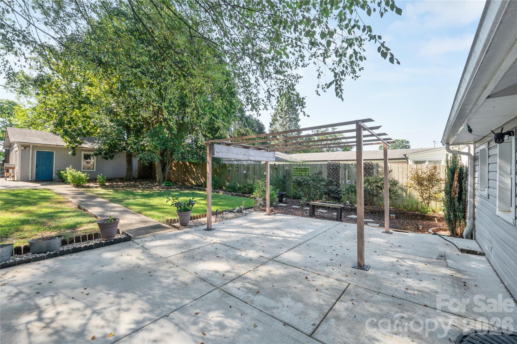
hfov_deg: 100.4
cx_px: 258
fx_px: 215
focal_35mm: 15
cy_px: 172
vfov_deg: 77.3
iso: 400
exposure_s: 1/250
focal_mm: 10
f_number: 8
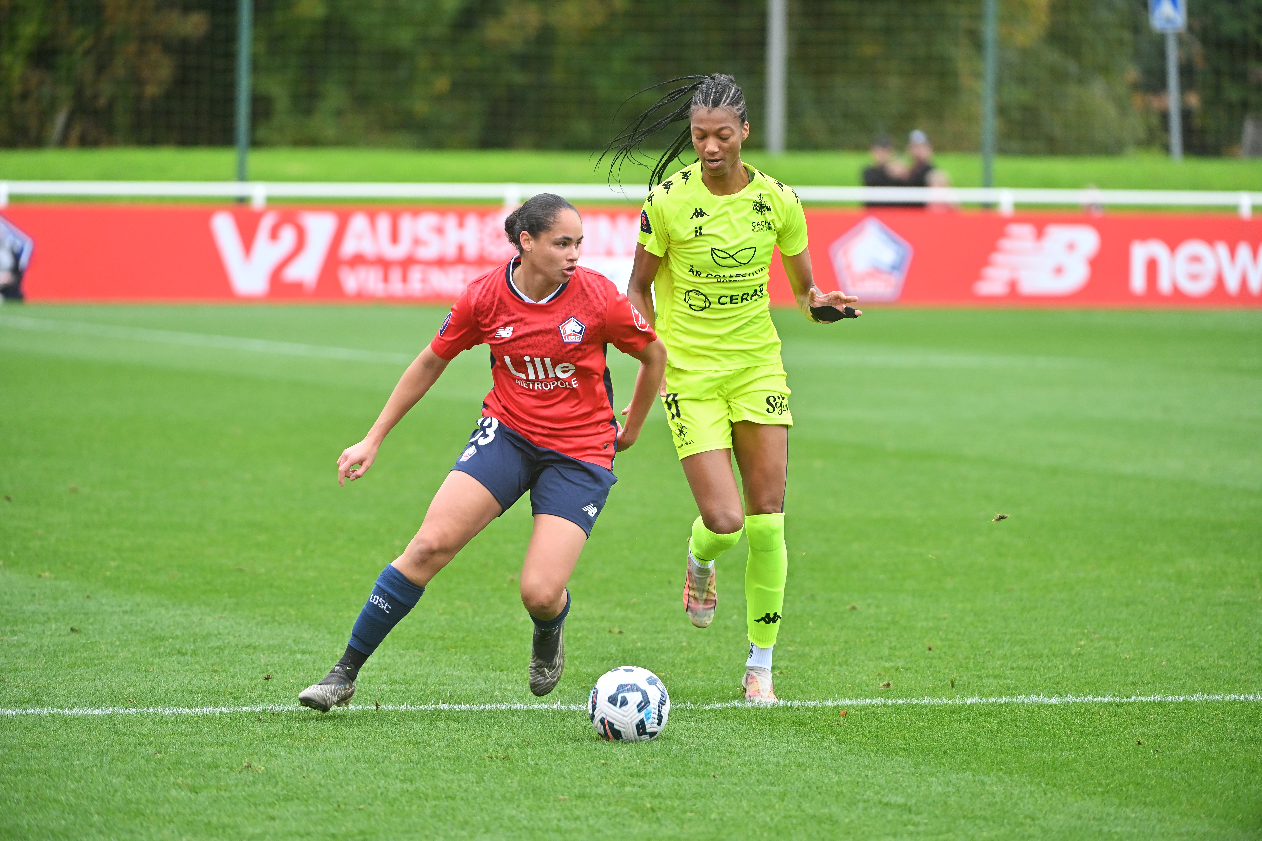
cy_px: 420
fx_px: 8763
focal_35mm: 250
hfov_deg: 8.2
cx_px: 631
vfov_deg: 5.5
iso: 1250
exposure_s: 1/1250
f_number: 4
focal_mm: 250
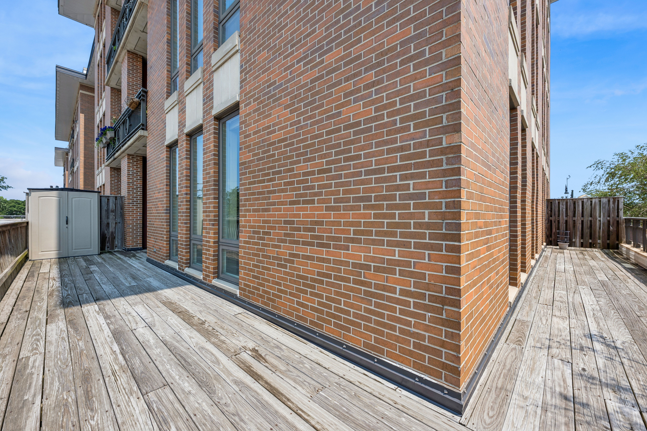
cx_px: 324
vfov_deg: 81.2
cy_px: 216
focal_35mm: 14
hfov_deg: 104.3
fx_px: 252
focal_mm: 14
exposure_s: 1/250
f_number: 11
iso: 200
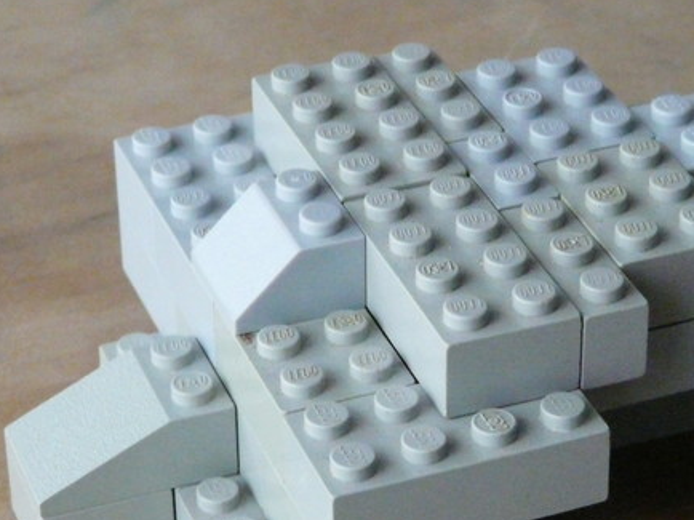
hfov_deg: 14.4
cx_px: 403
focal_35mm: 137
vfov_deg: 10.8
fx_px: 2745
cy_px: 327
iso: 800
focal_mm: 10.8
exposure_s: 1/40
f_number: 3.2
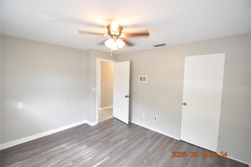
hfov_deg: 100.4
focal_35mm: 15
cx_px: 126
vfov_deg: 77.3
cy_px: 84
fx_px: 105
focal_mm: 10
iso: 800
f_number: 3.5
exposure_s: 1/30
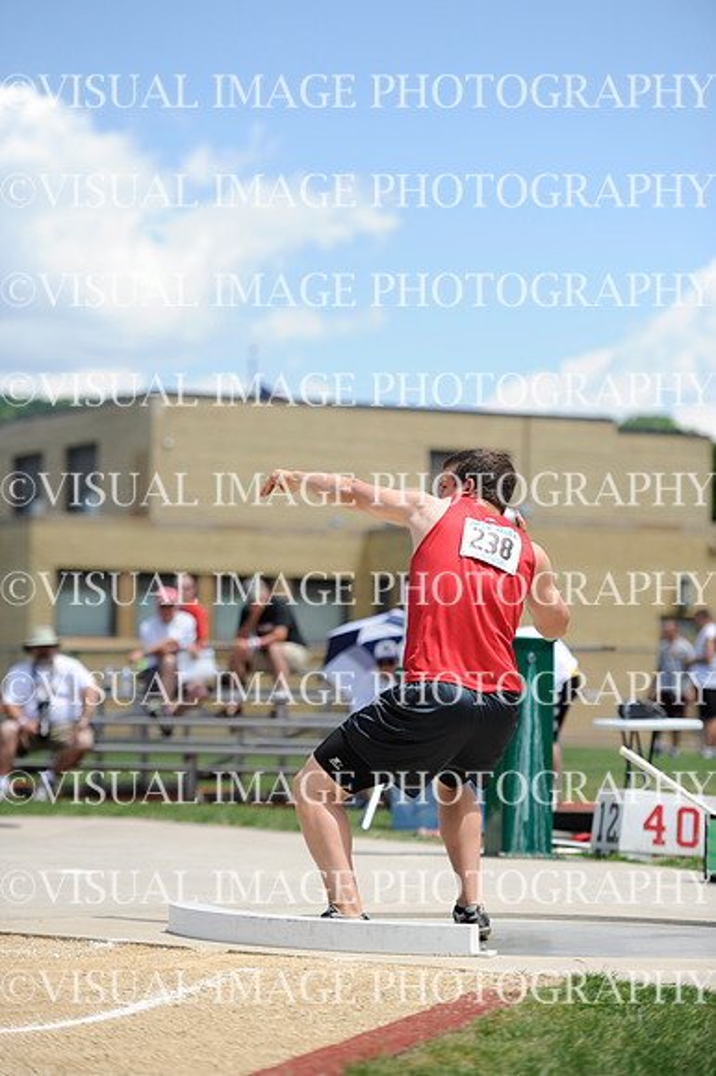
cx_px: 358
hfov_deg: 11.4
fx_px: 3584
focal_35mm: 120
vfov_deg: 17.1
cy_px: 538
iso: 200
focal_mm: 120
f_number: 2.8
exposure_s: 1/2500
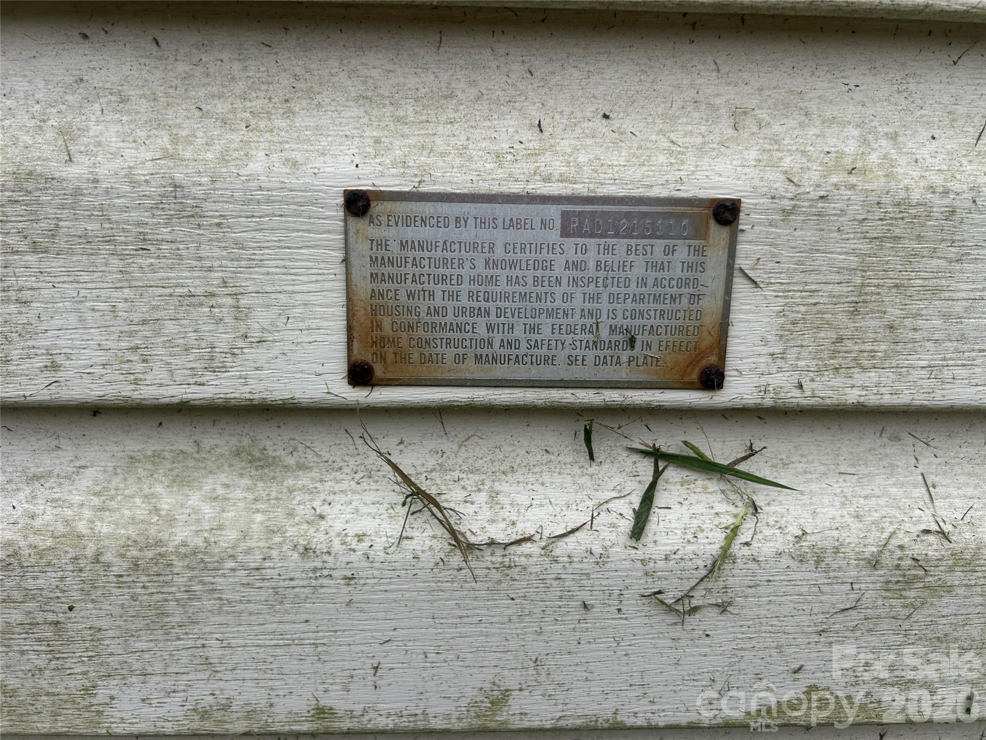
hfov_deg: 67.3
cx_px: 493
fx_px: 741
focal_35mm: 26
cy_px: 370
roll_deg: +0.2
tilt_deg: -14.9
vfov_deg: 53.1
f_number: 1.5
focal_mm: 5.7
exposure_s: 1/2695
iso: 50
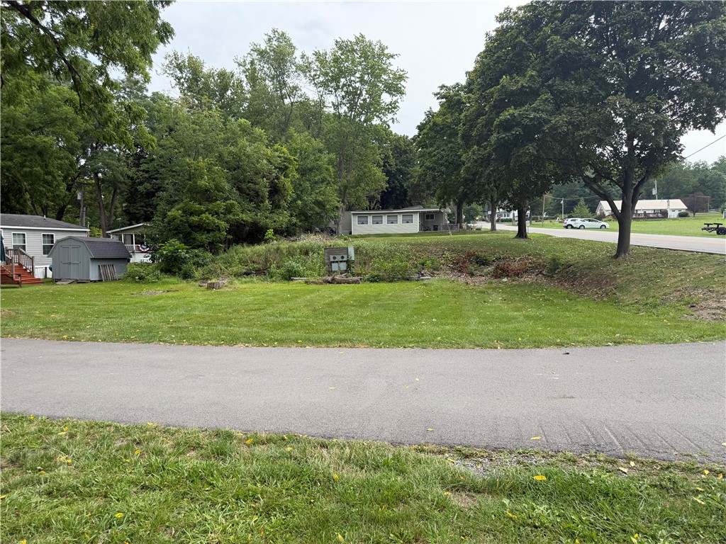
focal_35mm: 24
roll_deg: +0.8
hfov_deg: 71.6
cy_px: 272
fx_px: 503
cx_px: 363
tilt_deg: -3.5
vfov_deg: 56.8
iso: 100
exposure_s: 1/2299
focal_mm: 6.76
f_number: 1.78
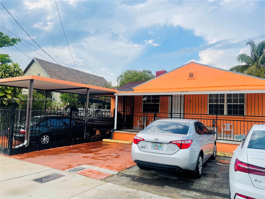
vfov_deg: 54.9
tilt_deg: +2.7
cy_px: 100
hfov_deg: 69.4
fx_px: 191
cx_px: 132
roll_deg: -3.3
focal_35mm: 25
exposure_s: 1/3559
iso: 32
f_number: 1.6
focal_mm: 5.1
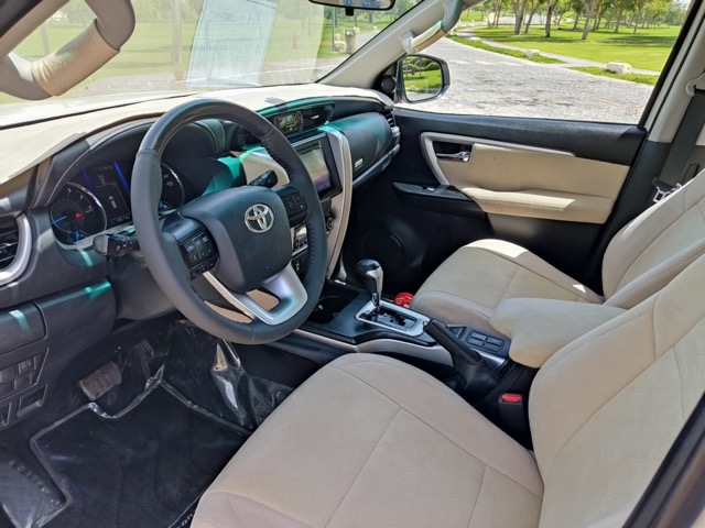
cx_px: 352
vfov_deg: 54.9
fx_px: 509
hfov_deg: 69.4
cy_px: 264
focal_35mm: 25
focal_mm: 4.71
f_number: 1.79
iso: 50
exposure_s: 1/147
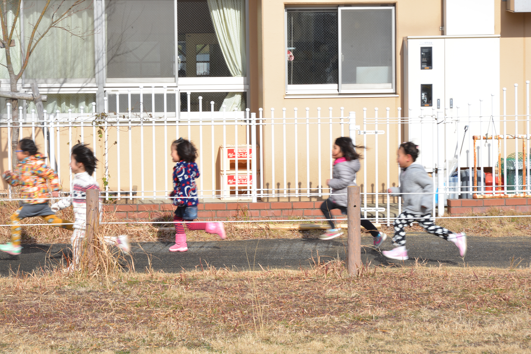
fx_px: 1549
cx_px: 266
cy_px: 177
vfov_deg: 13.0
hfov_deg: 19.5
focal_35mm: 105
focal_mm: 105
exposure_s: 1/125
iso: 200
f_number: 14
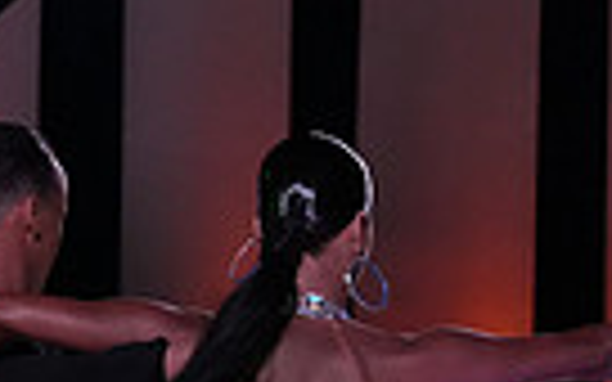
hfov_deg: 8.3
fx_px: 4203
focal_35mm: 252
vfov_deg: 5.2
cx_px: 266
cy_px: 613
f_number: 7.1
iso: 6400
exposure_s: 1/320
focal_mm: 58
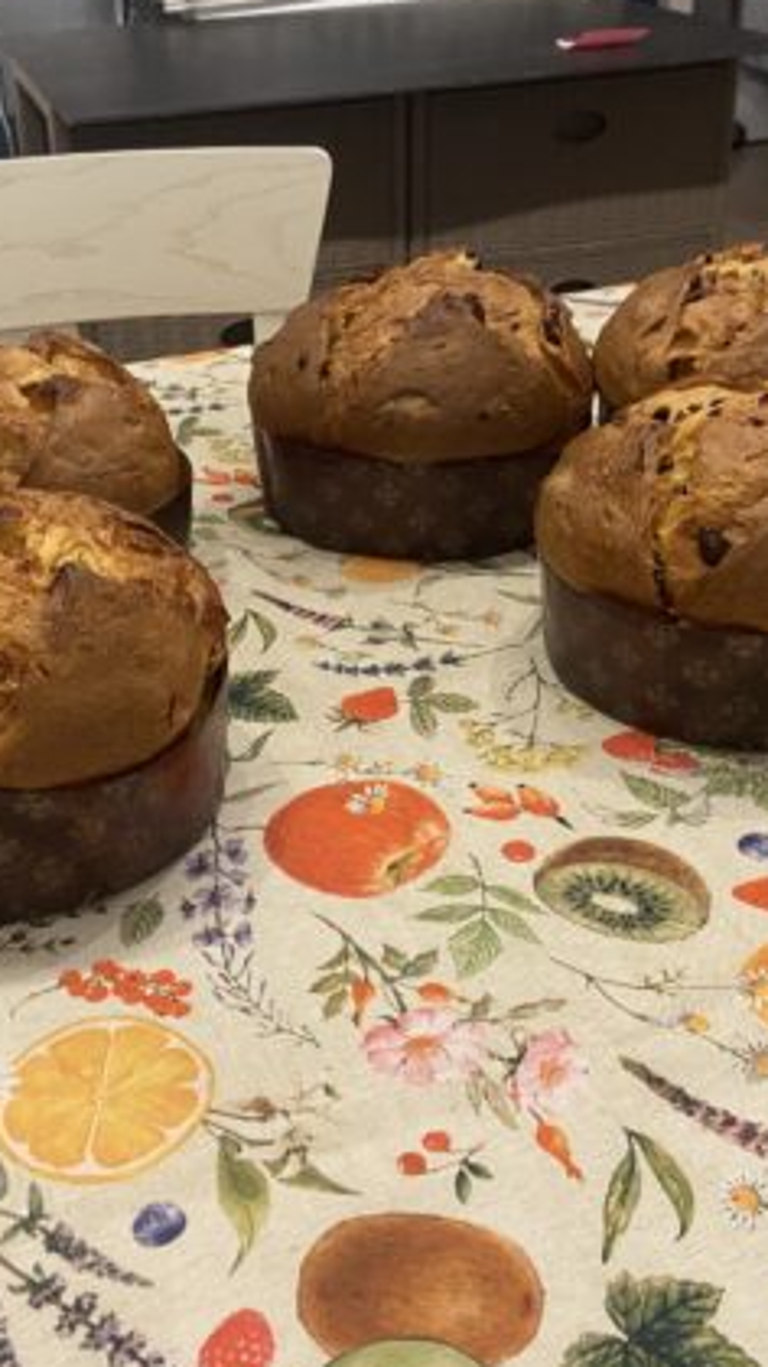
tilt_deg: -28.2
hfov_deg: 26.4
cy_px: 612
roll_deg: +2.8
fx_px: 1630
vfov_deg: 45.4
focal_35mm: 45
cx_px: 281
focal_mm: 4.25
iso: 160
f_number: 1.8
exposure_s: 1/50
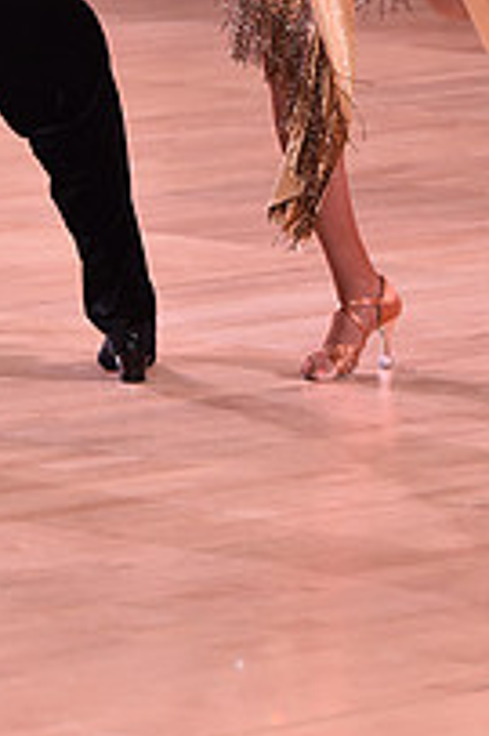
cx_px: 132
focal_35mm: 343
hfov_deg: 4.0
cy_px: -199
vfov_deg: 6.0
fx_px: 7000
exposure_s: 1/250
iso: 1600
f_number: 4.5
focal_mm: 120
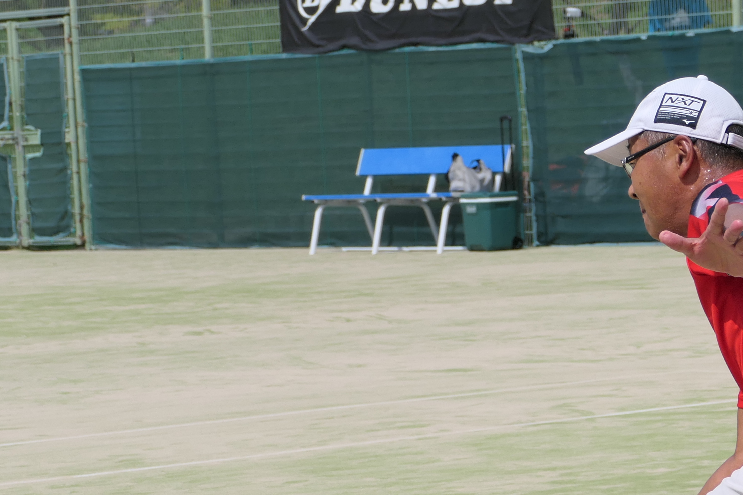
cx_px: 659
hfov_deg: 9.2
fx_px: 4623
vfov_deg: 6.1
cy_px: 382
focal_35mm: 224
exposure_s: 1/3200
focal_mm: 33.08
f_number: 4
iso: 125
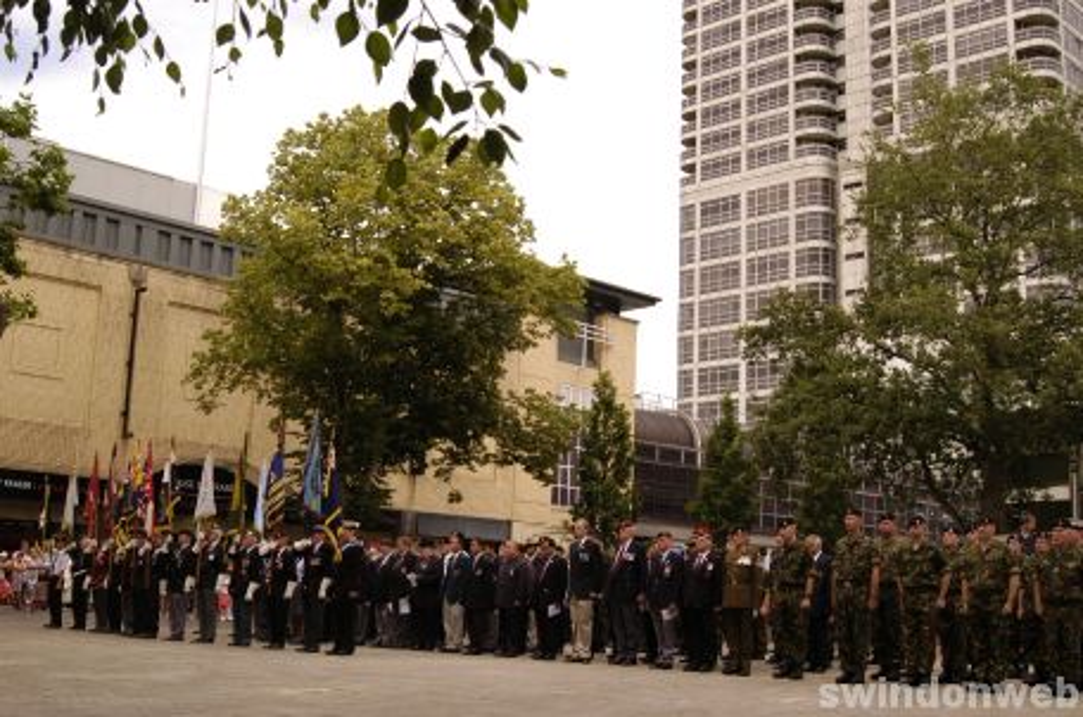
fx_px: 1261
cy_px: 358
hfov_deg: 46.5
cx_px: 542
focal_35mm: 42
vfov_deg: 31.8
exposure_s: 1/500
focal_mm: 28
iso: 400
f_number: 7.1
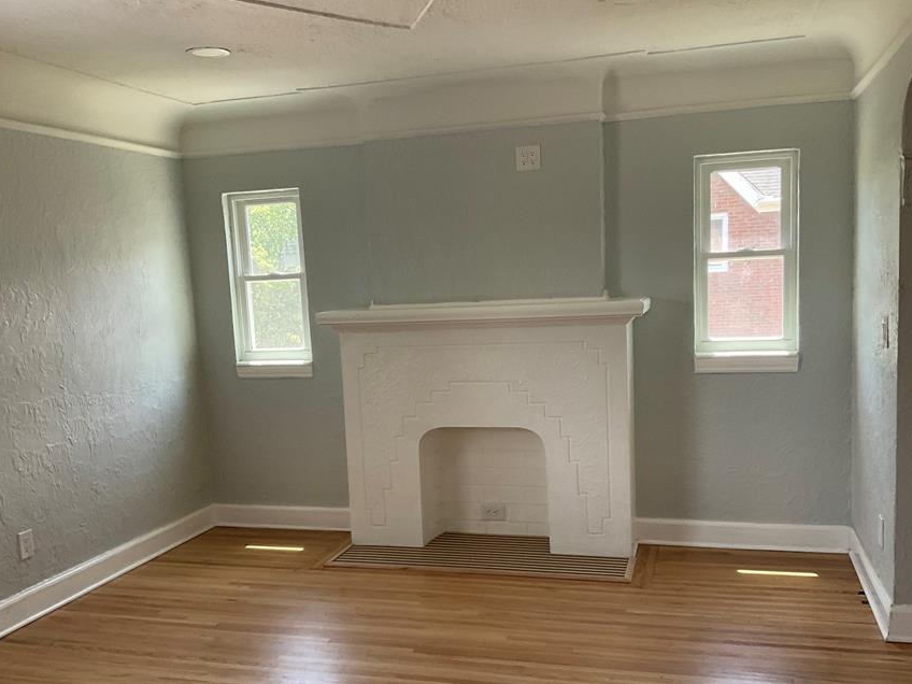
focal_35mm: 35
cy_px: 397
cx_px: 442
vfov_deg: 40.6
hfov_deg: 52.6
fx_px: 922
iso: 64
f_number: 1.8
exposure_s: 1/122
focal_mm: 3
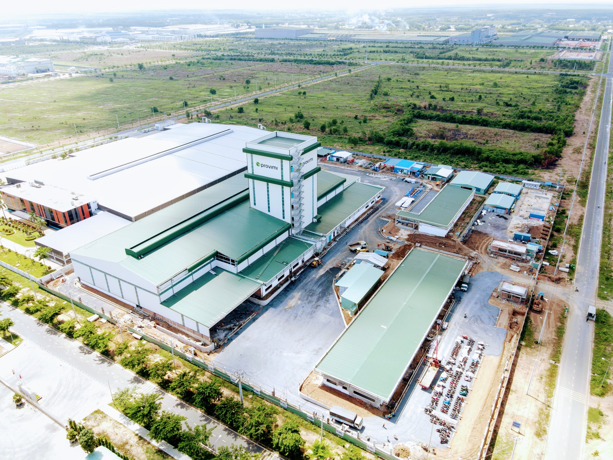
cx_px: 306
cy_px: 230
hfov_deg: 71.6
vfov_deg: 56.8
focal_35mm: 24
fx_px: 425
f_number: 2.8
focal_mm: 4.5
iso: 100
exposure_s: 1/180
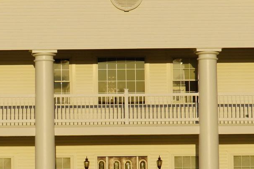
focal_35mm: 268
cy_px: 90
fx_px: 1892
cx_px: 23
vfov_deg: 5.1
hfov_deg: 7.7
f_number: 11
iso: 100
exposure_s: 1/250
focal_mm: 52.9
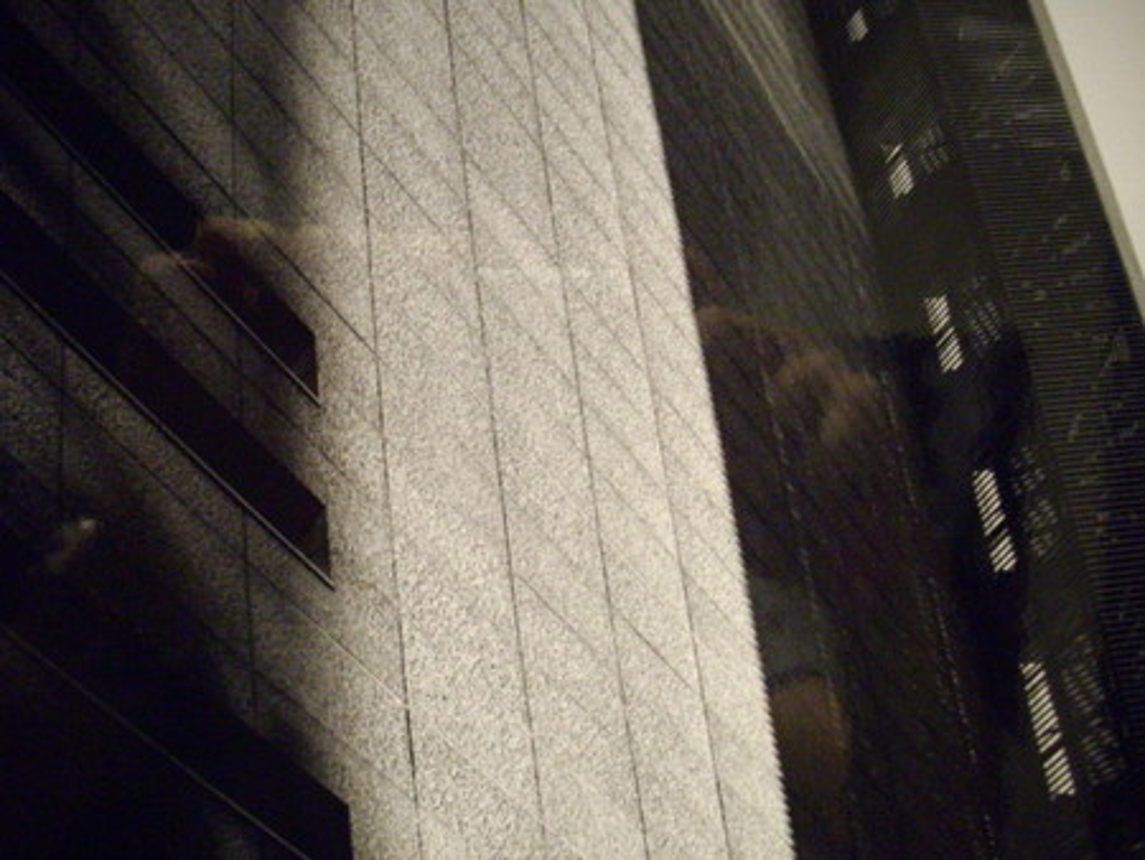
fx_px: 1225
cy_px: 430
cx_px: 572
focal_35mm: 37
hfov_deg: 50.1
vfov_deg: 38.7
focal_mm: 6.2
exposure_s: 1/40
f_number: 2.8
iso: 400
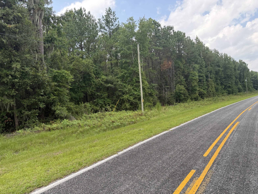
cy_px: 97
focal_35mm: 24
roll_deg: +1.2
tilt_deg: -1.9
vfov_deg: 56.8
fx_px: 179
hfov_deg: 71.6
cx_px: 129
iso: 100
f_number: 1.78
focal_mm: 6.76
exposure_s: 1/757
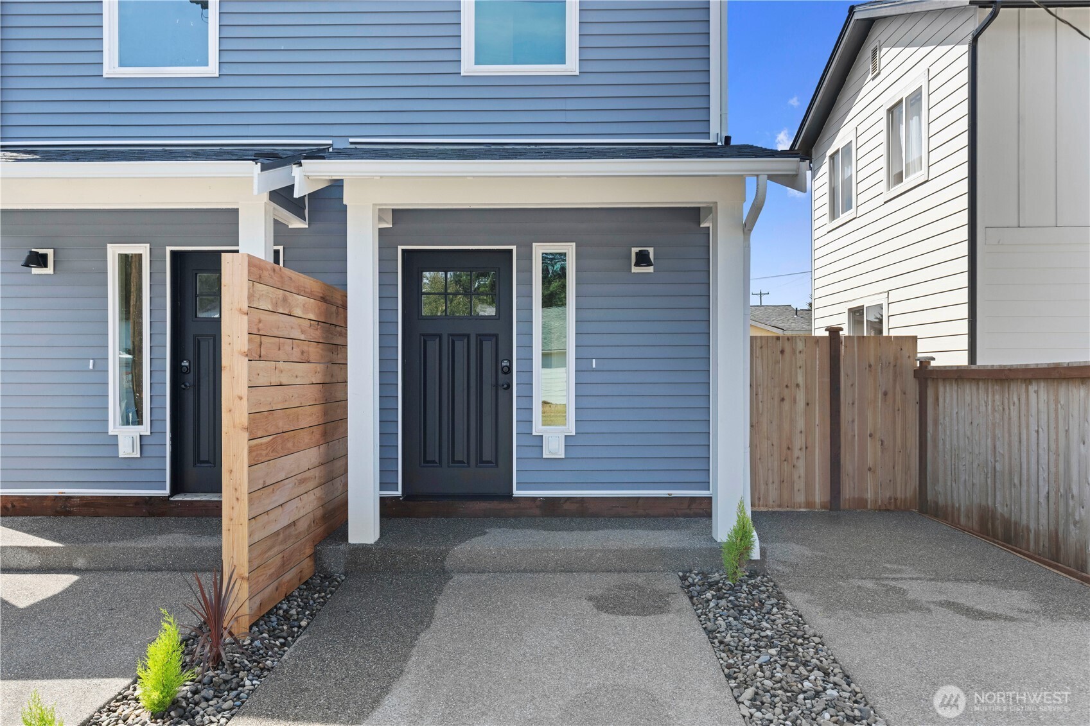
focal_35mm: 26
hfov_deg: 70.4
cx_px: 545
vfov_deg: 50.4
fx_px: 772
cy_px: 363
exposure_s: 1/200
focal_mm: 25.5
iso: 200
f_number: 8
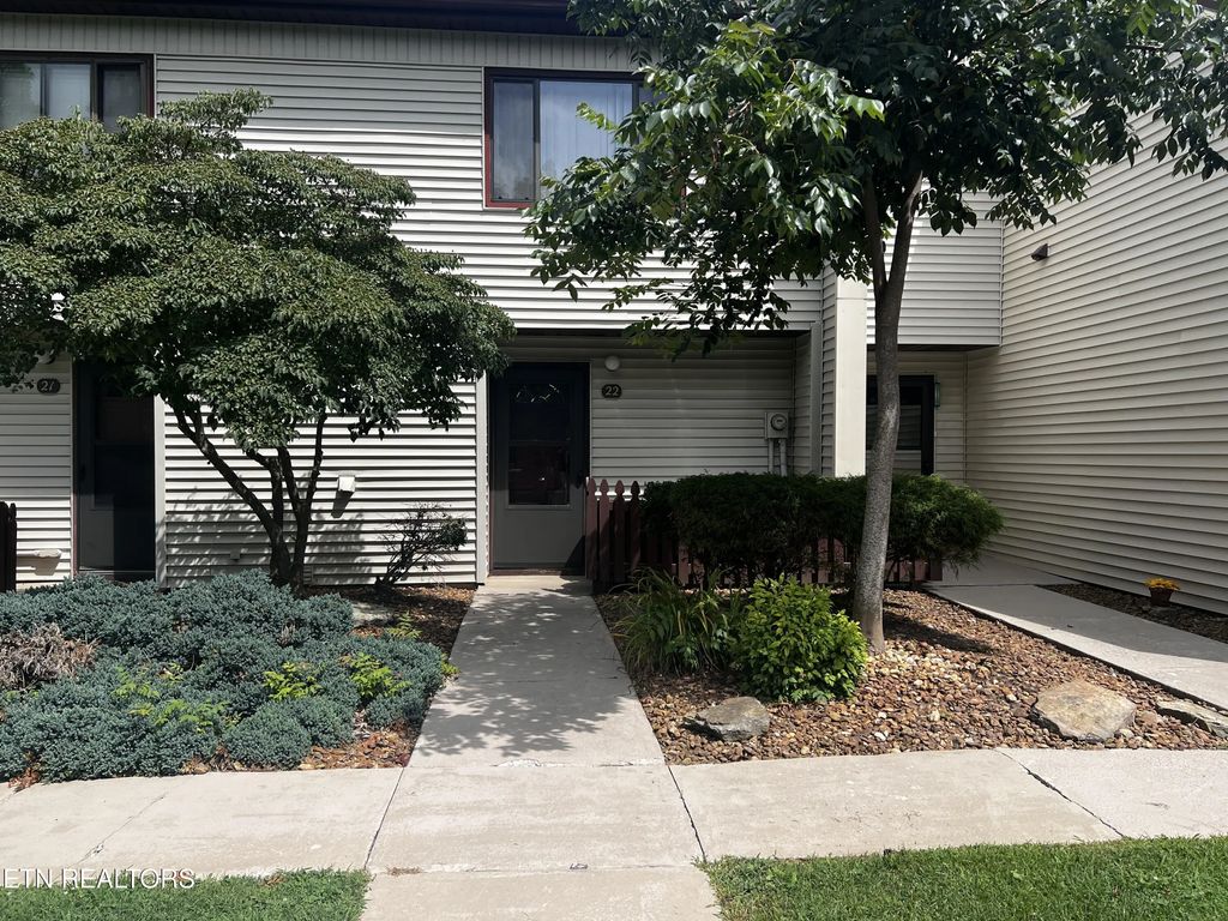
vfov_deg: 53.1
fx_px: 922
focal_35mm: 26
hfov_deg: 67.3
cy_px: 460
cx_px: 614
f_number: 1.5
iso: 50
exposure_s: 1/3460
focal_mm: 5.7
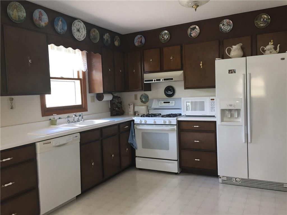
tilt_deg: -3.2
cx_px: 144
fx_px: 240
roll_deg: +2.1
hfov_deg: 61.7
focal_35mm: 29
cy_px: 108
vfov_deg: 48.2
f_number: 2.2
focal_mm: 4.15
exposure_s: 1/30
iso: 32
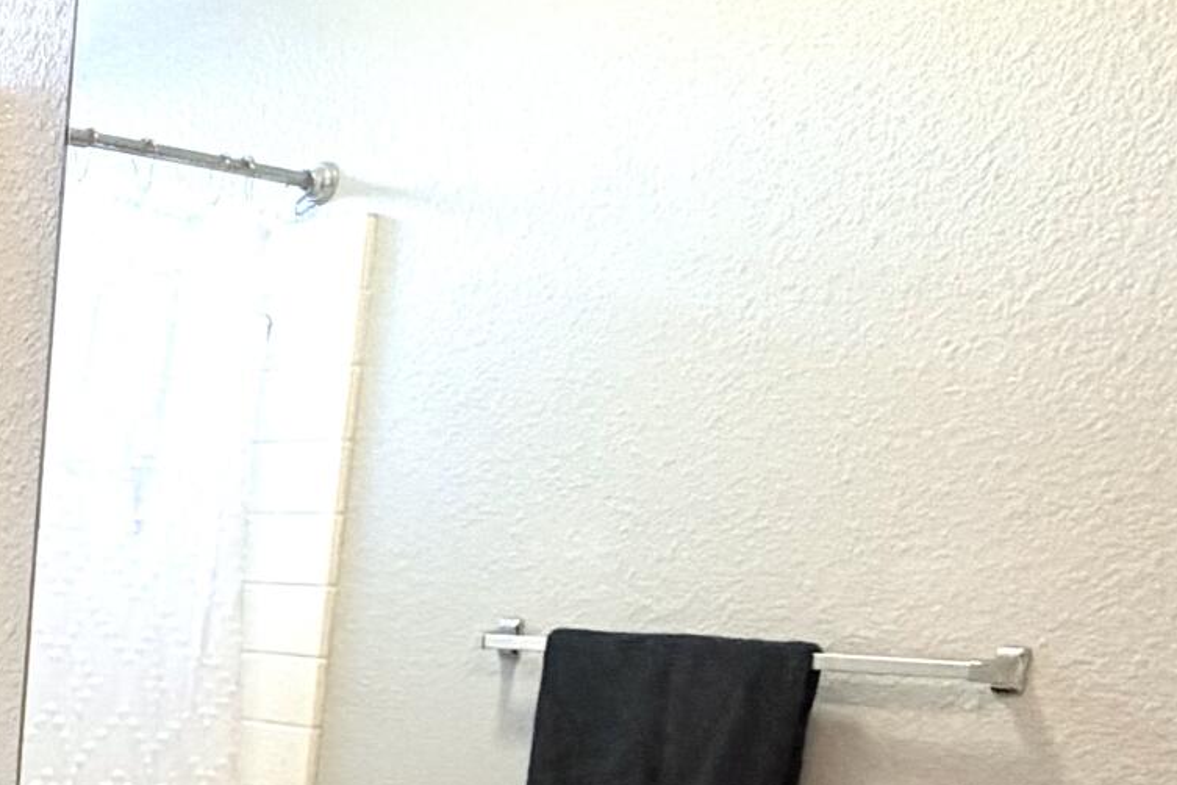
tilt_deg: -11.3
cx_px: -566
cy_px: 902
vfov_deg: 21.9
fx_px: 1896
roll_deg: -0.4
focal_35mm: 58
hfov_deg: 26.0
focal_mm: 2.22
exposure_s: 1/60
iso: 200
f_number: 2.2
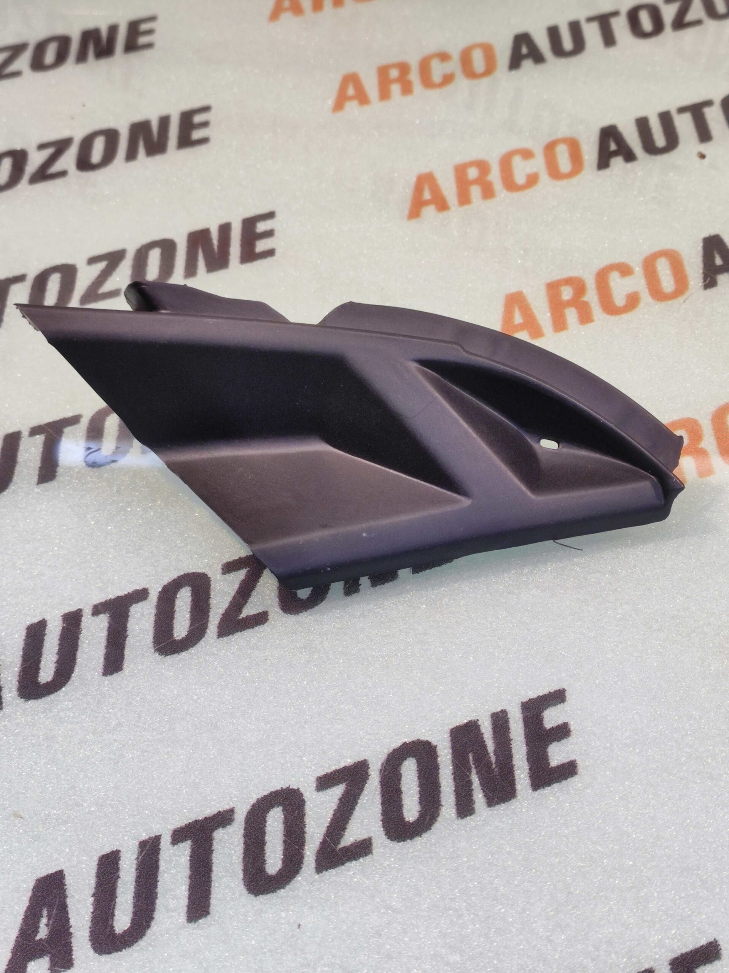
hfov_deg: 74.7
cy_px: 486
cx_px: 364
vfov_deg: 91.1
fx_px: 478
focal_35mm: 17
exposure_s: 1/33
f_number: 1.79
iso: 190
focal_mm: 4.74
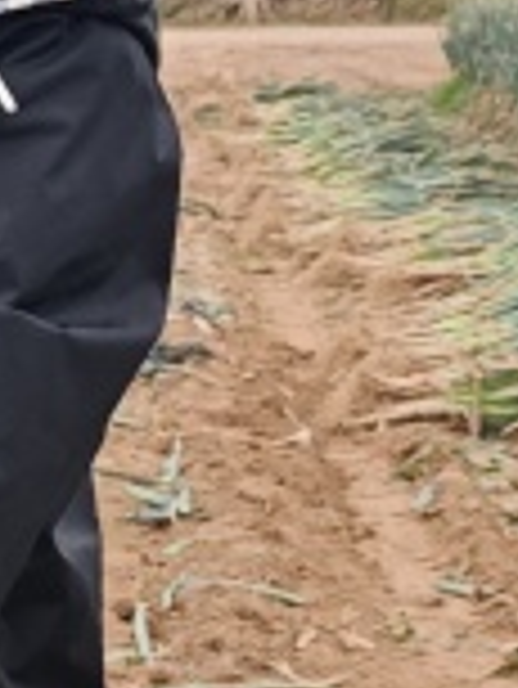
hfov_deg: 8.4
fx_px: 3188
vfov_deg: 12.3
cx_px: -815
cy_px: 402
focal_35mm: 160
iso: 64
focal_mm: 6.55
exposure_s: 1/2000
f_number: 1.62
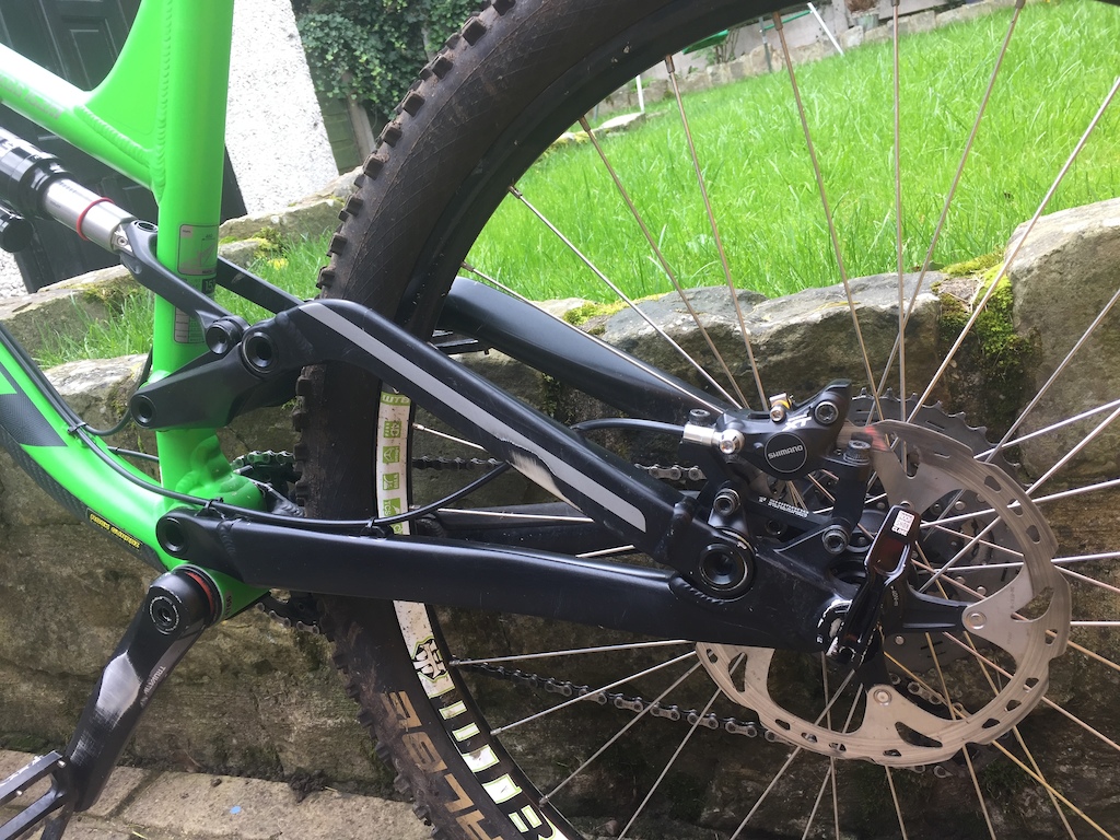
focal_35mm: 29
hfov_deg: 61.7
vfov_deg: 48.2
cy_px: 420
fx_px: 938
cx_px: 560
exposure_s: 1/100
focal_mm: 4.15
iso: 32
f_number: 2.2
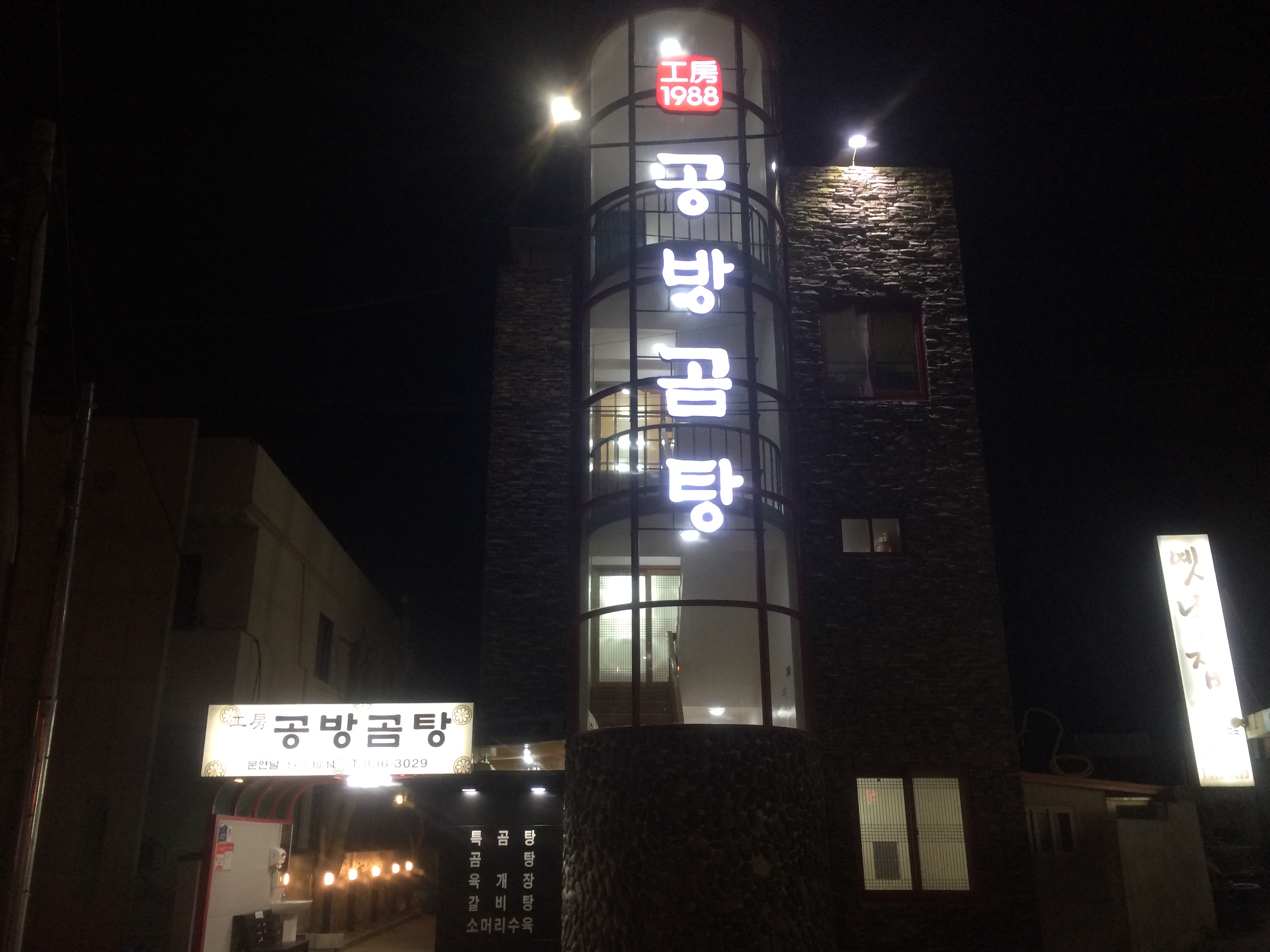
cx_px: 635
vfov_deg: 48.2
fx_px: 1064
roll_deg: +0.6
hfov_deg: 61.7
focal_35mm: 29
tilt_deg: +23.4
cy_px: 476
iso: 80
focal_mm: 4.15
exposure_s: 1/30
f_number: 2.2
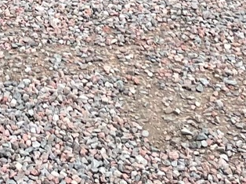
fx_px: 1186
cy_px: -367
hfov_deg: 11.8
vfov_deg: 7.7
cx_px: 20
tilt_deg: -5.2
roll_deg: -1.1
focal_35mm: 167
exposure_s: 1/1887
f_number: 1.6
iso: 32
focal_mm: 4.2
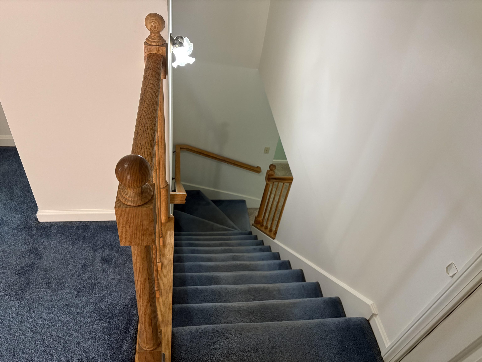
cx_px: 241
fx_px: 362
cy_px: 181
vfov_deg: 53.1
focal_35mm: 26
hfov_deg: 67.3
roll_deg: -9.4
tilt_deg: -42.8
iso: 200
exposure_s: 1/60
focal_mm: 5.96
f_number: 1.6
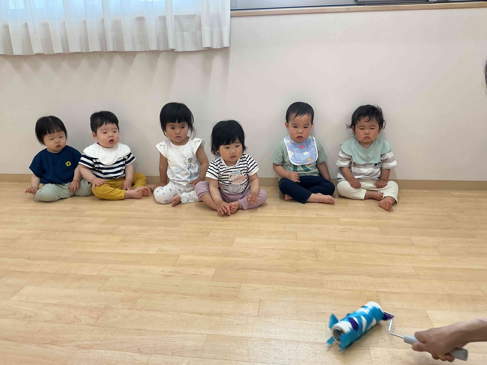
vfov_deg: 48.2
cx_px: 244
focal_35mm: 29
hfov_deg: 61.7
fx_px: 408
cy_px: 182
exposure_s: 1/120
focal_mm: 3
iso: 40
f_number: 1.8
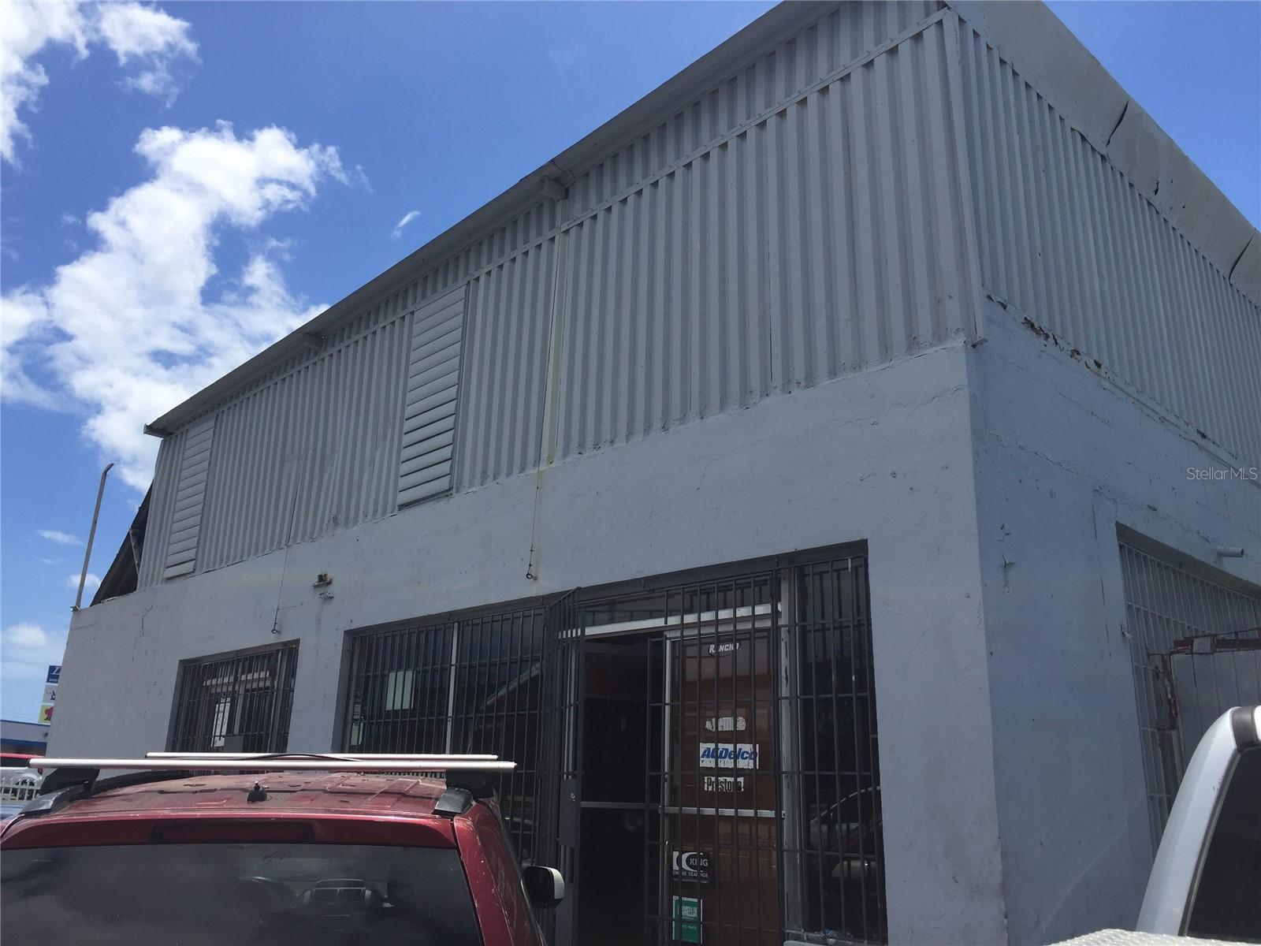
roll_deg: -3.0
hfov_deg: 61.7
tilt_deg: +18.7
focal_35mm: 29
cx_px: 630
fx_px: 1056
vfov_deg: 48.2
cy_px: 473
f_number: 2.2
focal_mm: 4.15
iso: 32
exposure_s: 1/2825
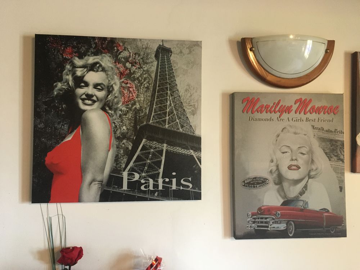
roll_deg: -0.2
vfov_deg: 48.2
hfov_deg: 61.7
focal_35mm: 29
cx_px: 180
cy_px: 135
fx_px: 302
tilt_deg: +0.5
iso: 200
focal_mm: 4.15
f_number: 2.2
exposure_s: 1/20
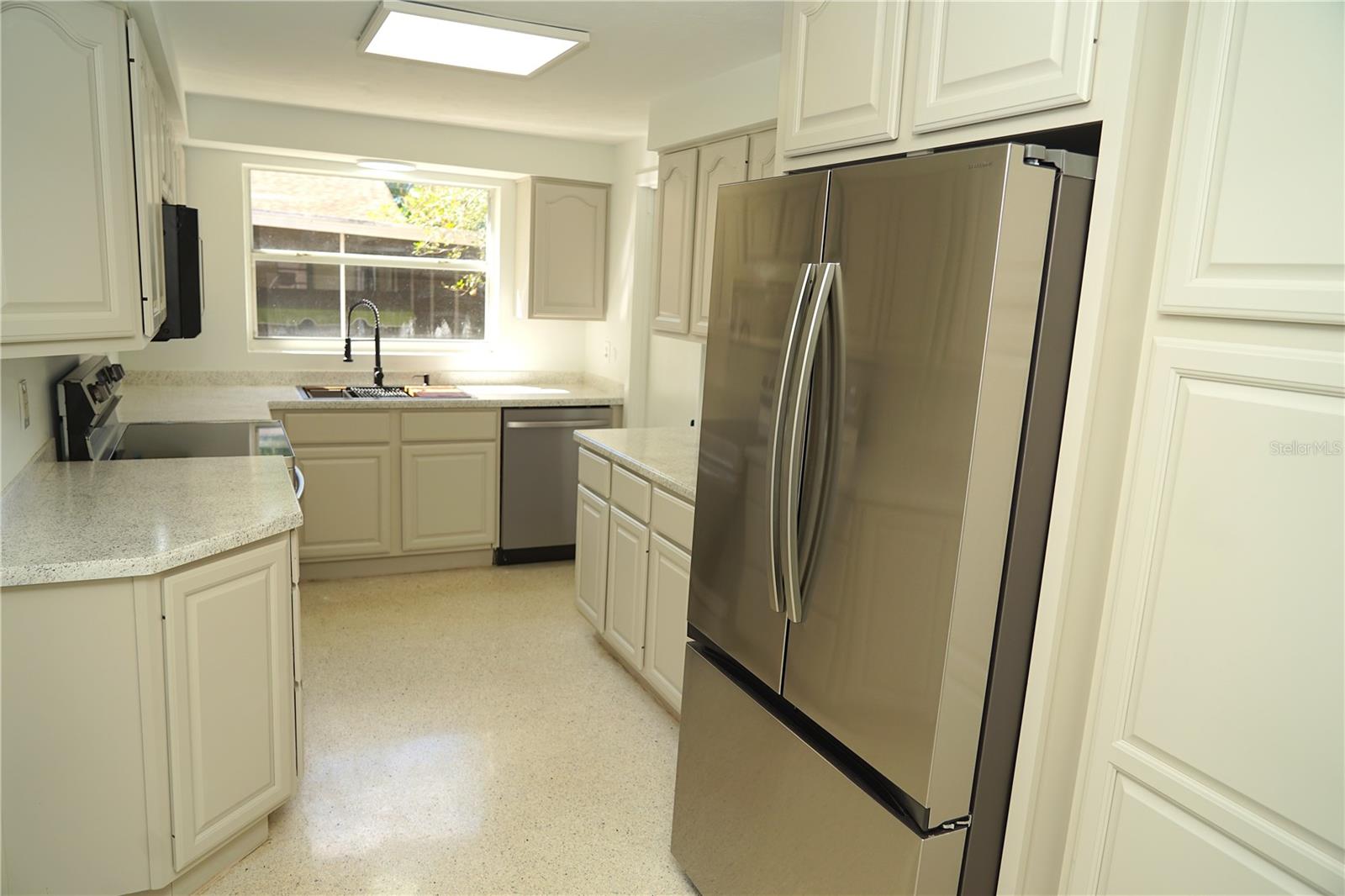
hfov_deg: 73.8
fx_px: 896
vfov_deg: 53.1
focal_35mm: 24
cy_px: 448
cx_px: 672
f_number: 4
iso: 100
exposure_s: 1/160
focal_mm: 24
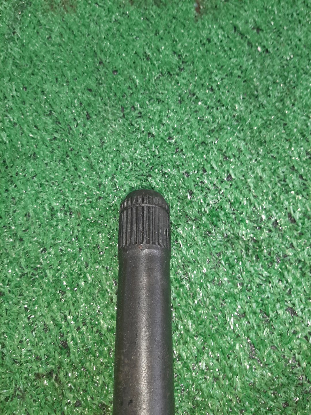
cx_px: 156
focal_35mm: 26
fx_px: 311
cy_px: 208
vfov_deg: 67.3
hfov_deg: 53.1
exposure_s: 1/50
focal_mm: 3.93
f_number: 1.7
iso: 80
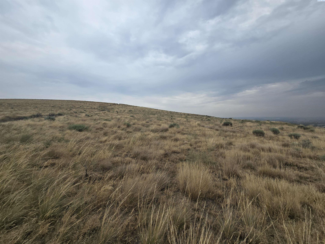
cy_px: 122
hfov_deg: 106.2
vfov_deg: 89.9
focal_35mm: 13
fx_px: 122
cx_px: 162
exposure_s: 1/2397
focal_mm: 2.2
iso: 50
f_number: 2.2
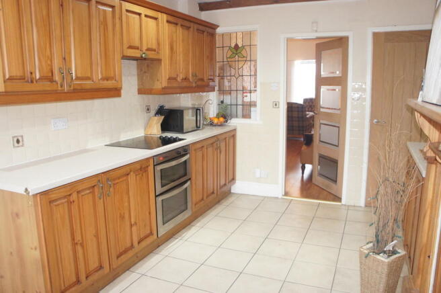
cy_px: 146
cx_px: 220
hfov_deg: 67.4
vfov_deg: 47.8
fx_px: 330
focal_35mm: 27
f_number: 3.5
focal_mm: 18
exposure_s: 1/60
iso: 1600
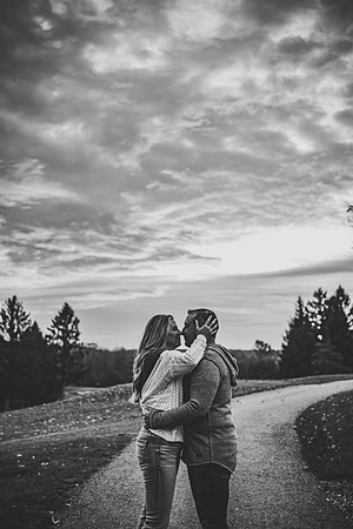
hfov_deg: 33.4
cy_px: 264
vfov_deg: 48.5
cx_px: 176
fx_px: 588
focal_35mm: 40
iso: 400
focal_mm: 40
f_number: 2
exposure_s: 1/160
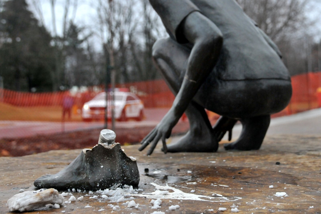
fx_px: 696
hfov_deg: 26.0
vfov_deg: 17.5
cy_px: 107
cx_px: 160
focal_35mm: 78
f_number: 8
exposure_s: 1/250
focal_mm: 52
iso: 1250
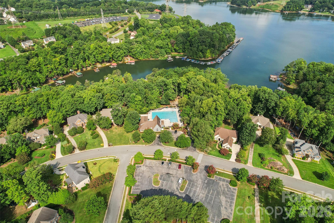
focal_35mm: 22
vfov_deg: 57.2
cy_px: 112
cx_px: 167
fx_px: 204
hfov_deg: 78.6
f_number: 2.8
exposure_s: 1/200
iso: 100
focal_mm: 8.4
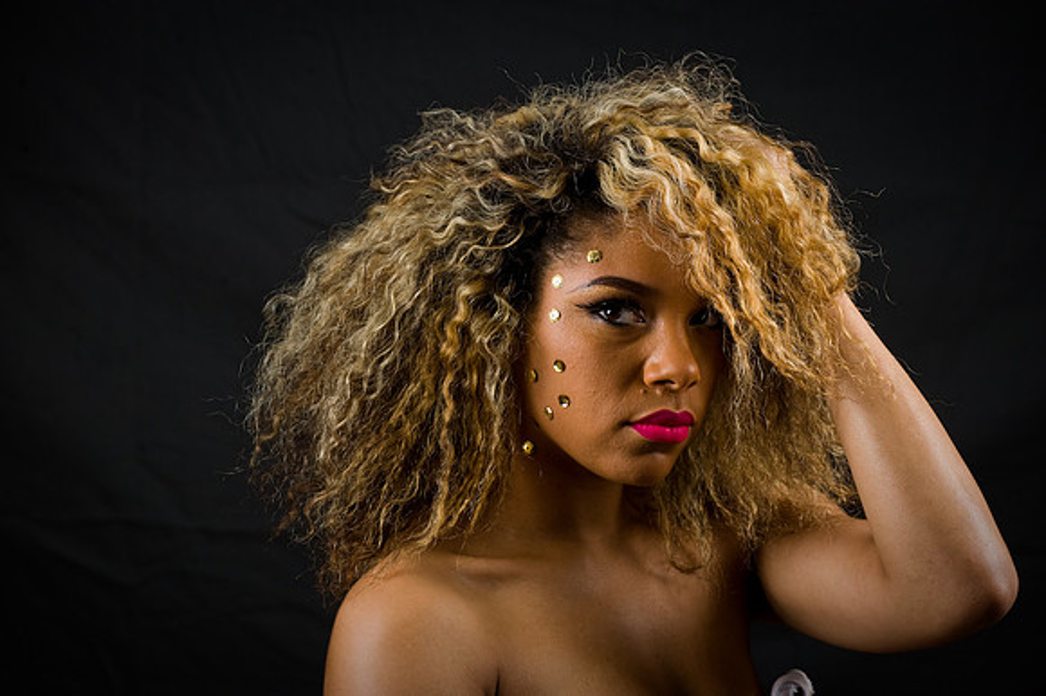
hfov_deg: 14.7
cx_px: 523
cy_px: 348
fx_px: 4065
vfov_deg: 9.8
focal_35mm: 140
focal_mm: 140
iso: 200
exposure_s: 1/125
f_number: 5.6
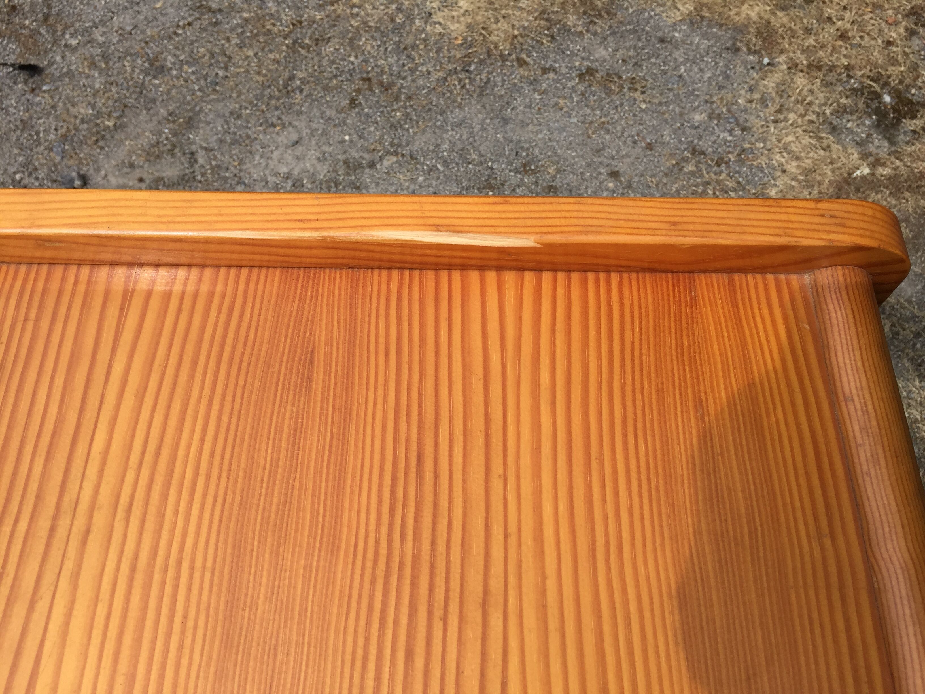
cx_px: 462
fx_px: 775
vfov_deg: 48.2
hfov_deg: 61.7
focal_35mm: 29
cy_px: 347
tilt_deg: -64.8
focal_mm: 4.15
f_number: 2.2
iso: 32
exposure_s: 1/1980
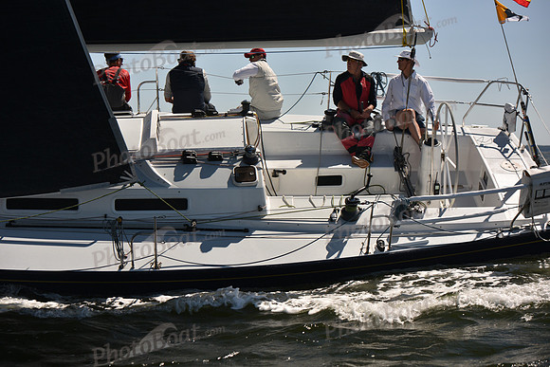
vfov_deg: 19.5
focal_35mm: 70
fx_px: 1070
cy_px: 184
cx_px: 275
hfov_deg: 28.8
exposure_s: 1/1600
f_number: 4.5
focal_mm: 70
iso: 250
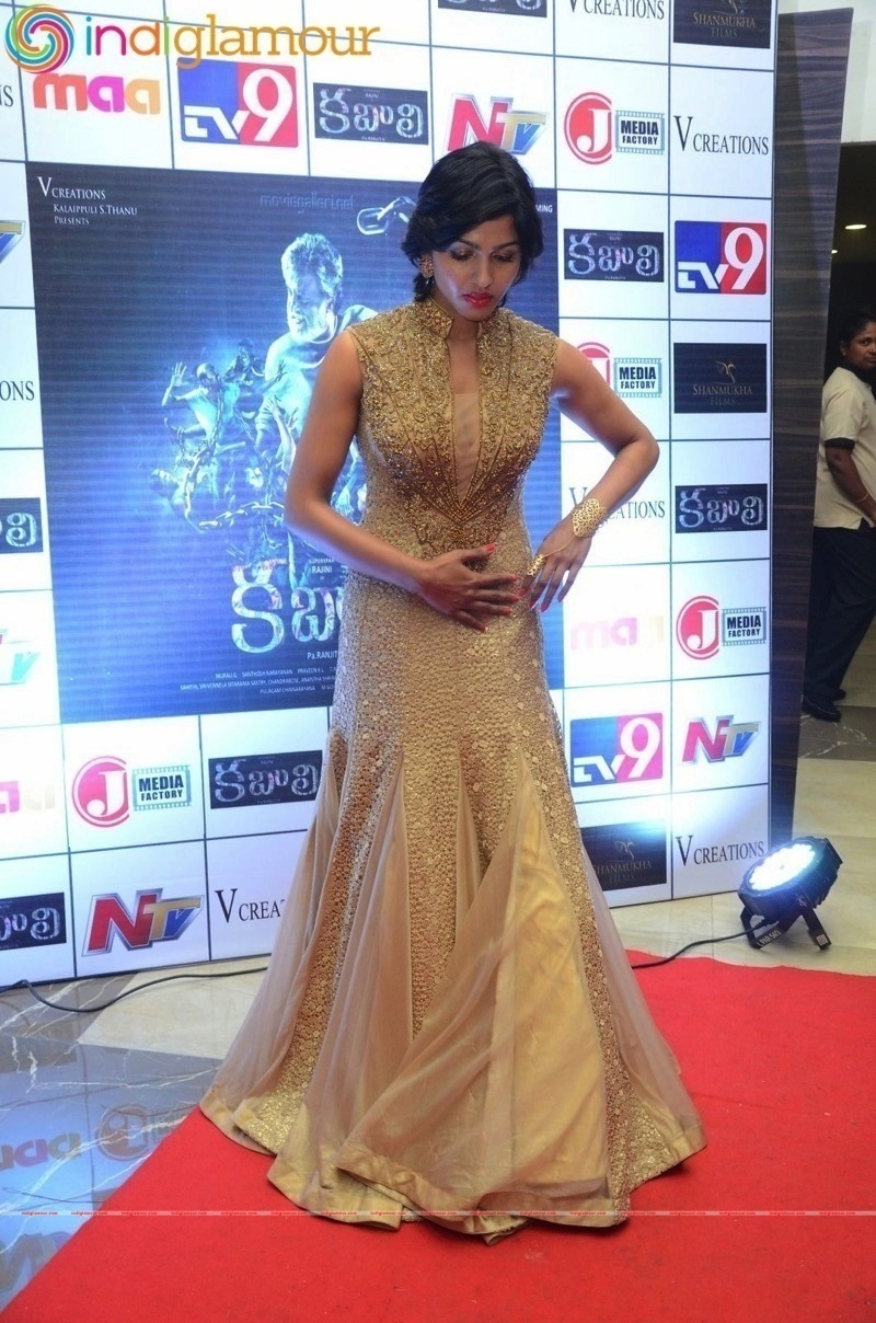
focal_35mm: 36
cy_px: 662
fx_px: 1320
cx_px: 438
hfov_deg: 36.7
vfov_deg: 53.2
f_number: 4
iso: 1250
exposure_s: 1/100
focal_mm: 24
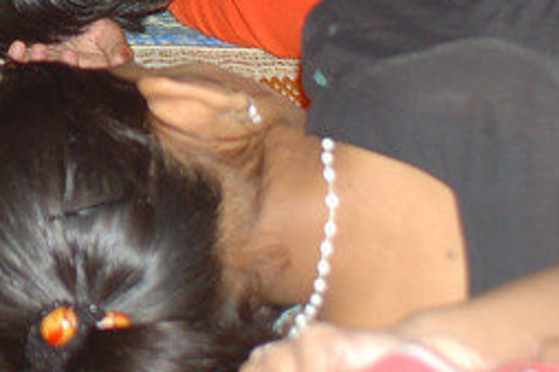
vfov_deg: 8.0
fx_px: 2622
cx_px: -108
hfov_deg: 11.9
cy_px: -111
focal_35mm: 169
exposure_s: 1/60
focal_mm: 28
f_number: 3.5
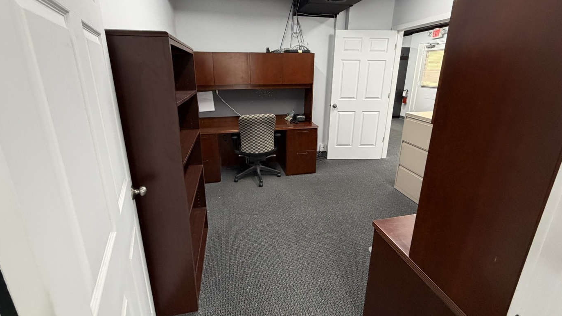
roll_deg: -1.0
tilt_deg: -15.2
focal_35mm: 16
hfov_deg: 99.4
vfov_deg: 66.7
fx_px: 238
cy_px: 135
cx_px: 280
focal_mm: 2.22
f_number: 2.2
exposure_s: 1/60
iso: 400
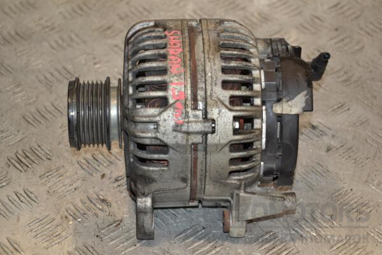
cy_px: 128
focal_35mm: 105
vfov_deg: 13.0
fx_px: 1114
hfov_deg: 19.5
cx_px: 191
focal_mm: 70
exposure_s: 1/200
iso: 800
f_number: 5.3
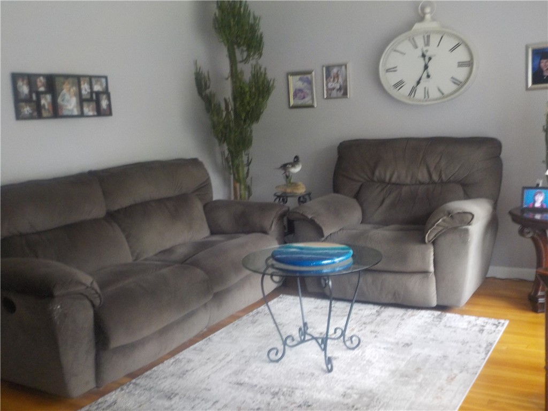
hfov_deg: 49.0
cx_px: 274
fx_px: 602
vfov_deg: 37.7
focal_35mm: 38
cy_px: 206
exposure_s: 1/30
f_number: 3.7
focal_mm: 5.2
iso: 320
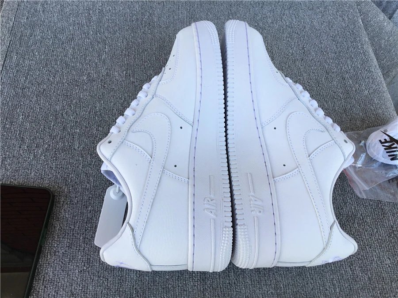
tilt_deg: -59.5
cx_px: 199
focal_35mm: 31
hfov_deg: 58.4
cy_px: 149
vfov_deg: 45.4
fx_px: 356
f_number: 2.4
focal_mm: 3.3
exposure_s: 1/167
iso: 25
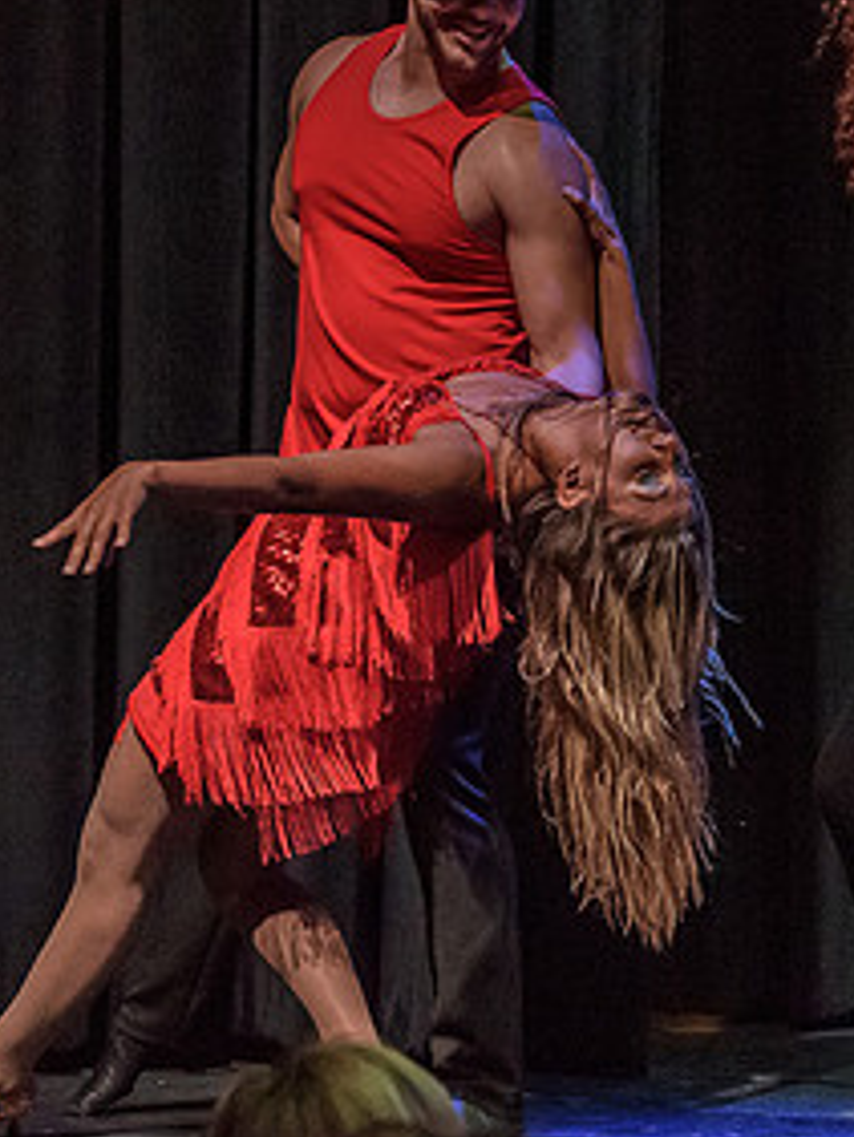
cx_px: 629
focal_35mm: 130
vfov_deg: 15.2
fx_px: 4273
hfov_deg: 11.4
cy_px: 554
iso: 5000
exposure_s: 1/160
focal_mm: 50
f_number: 5.6
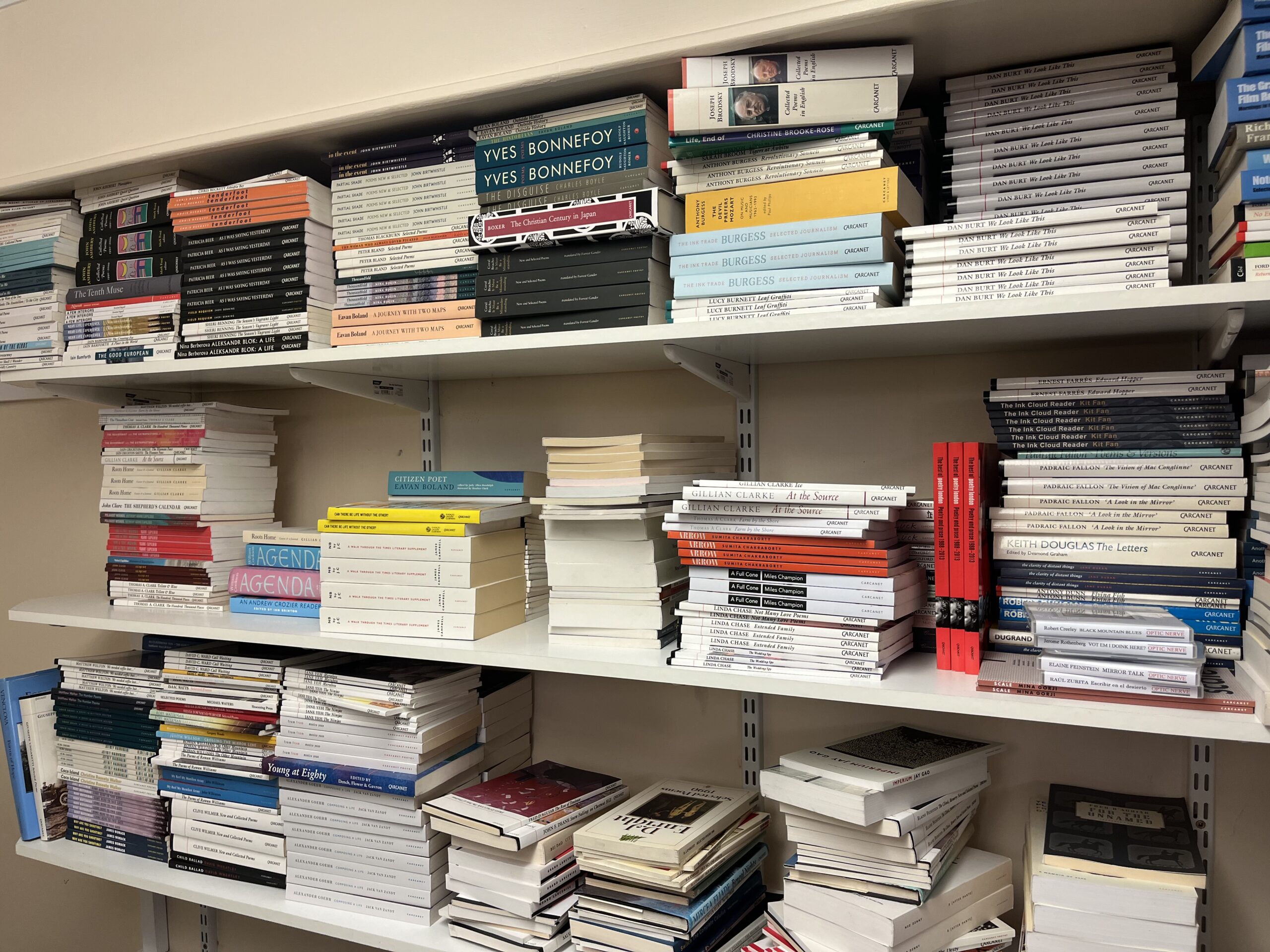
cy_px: 476
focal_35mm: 26
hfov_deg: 67.3
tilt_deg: -2.3
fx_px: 954
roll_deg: +1.2
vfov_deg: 53.1
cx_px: 635
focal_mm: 5.1
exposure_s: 1/100
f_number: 1.6
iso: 64
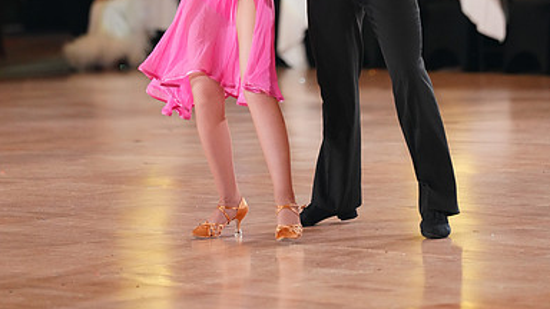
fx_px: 4113
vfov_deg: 4.3
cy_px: -87
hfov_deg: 7.7
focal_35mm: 282
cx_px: 276
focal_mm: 178
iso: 3200
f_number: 2.8
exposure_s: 1/640
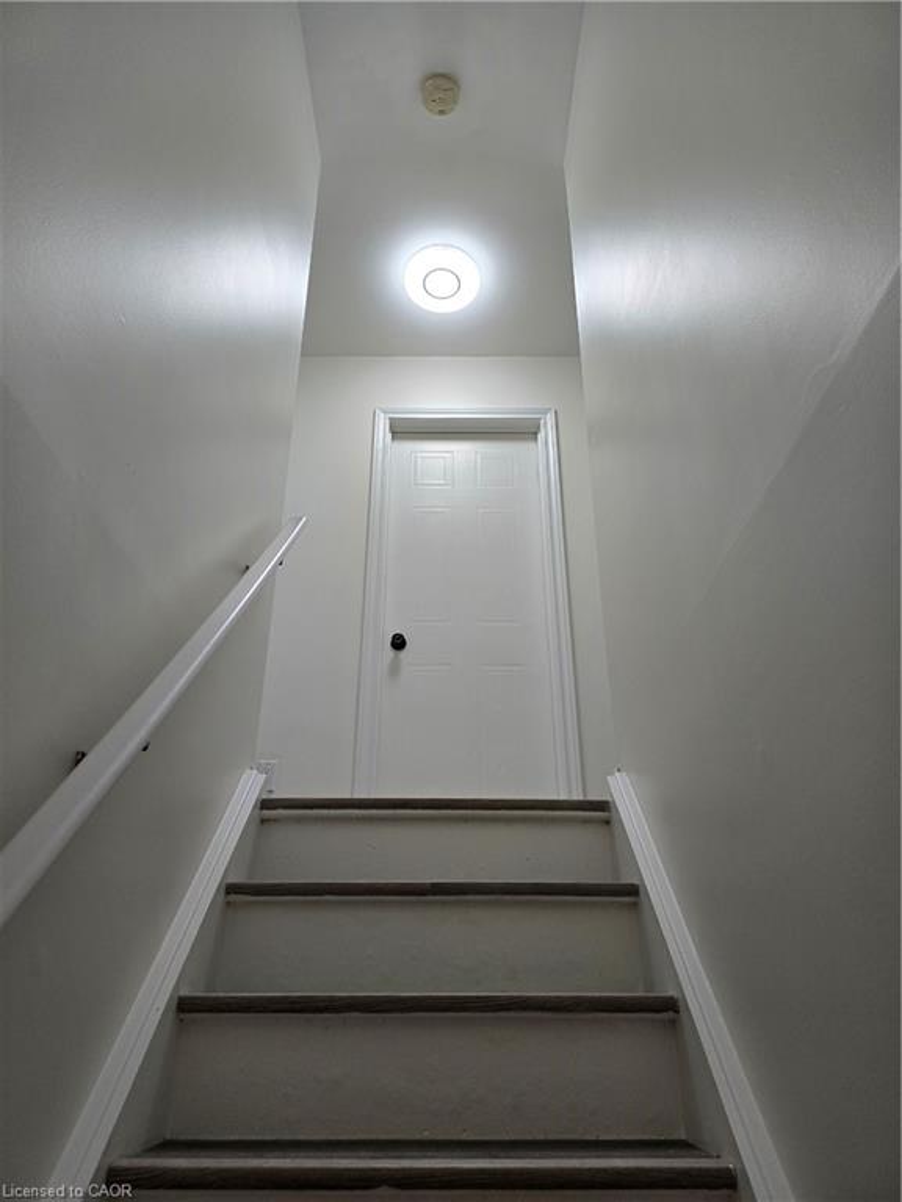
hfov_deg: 58.9
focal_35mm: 23
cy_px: 601
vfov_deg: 73.9
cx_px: 451
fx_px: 799
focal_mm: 6.3
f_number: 1.7
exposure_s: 1/120
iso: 80
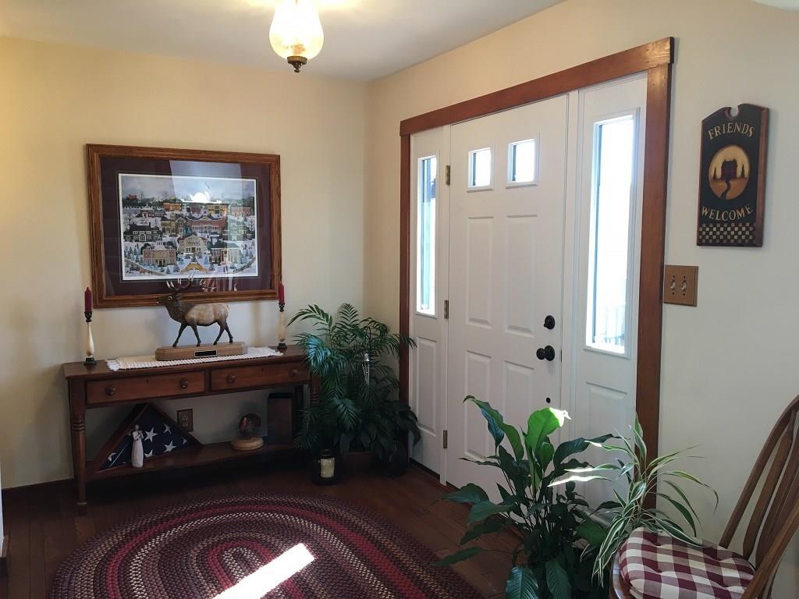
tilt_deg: -5.4
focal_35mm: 29
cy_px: 300
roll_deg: -1.1
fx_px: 669
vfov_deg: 48.2
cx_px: 400
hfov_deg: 61.7
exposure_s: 1/30
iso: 40
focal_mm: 4.15
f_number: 2.2
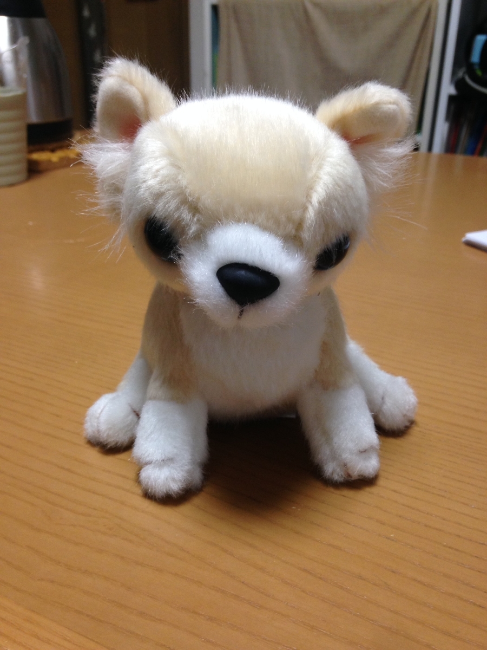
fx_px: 619
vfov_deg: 55.4
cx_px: 244
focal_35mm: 33
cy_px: 325
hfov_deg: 42.9
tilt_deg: -26.1
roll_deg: -0.2
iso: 80
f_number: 2.4
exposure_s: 1/20
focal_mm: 4.12
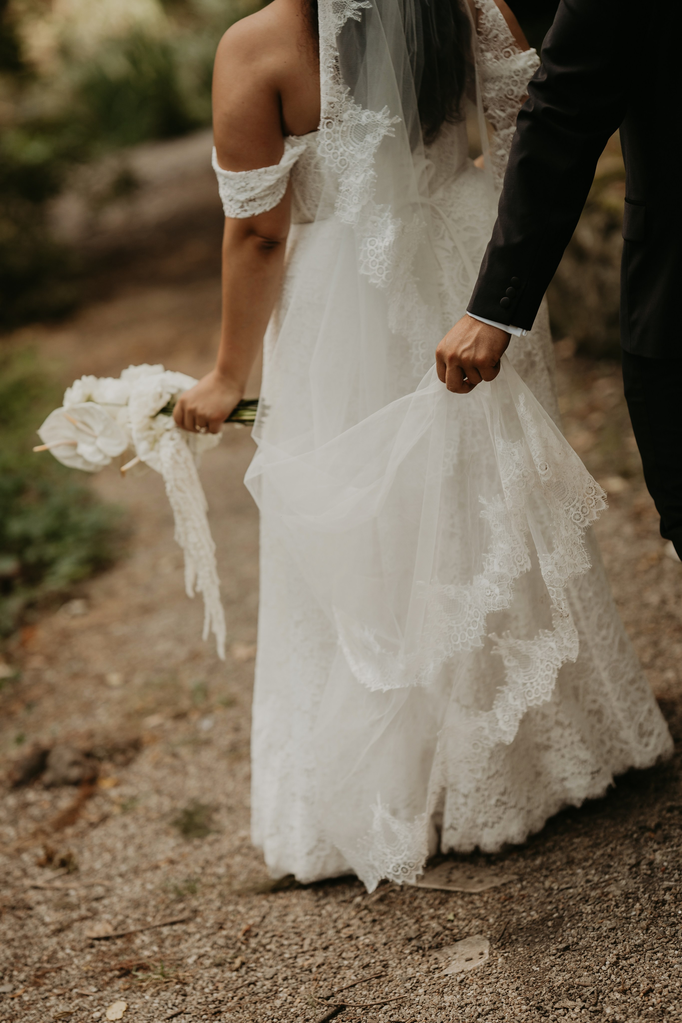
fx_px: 2415
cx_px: 341
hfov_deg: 16.1
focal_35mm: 85
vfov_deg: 23.9
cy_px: 512
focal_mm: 85
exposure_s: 1/200
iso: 160
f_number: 1.8
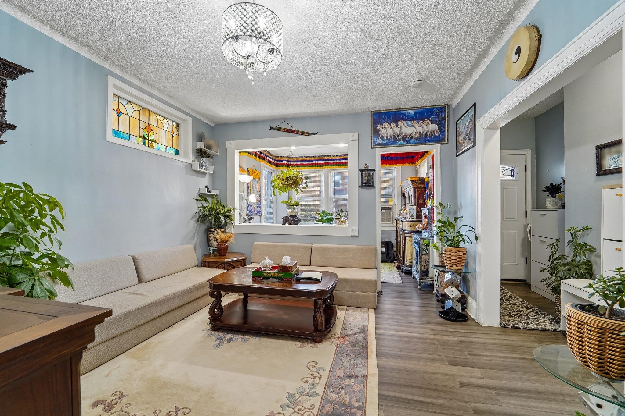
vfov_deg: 81.2
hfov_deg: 104.3
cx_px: 312
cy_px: 208
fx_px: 243
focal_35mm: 14
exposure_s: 1/8
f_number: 8
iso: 400
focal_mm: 14
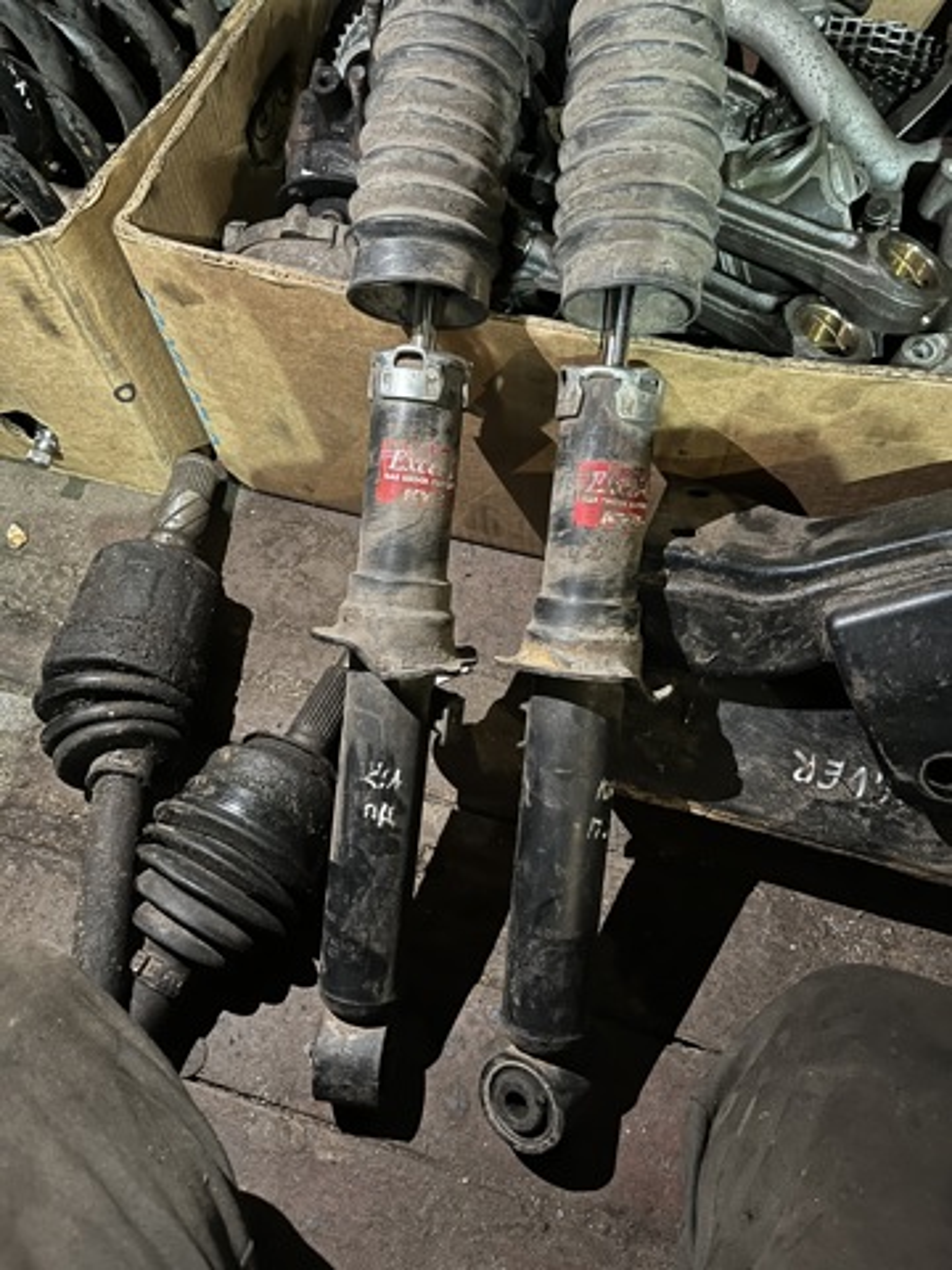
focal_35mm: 26
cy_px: 635
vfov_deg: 67.3
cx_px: 476
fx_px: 953
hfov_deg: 53.1
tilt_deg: -60.6
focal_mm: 5.1
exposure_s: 1/17
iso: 640
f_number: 1.6
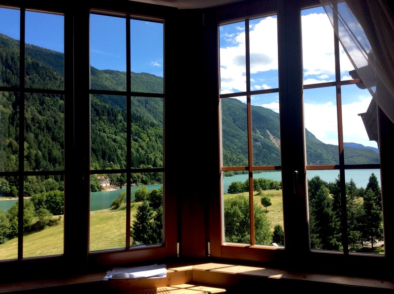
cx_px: 197
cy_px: 147
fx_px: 364
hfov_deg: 56.9
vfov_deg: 44.1
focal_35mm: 32
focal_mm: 3.3
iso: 32
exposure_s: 1/752
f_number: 2.4
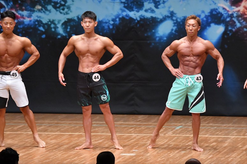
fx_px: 1852
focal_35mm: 270
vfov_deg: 5.1
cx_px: 124
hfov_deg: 7.6
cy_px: 82
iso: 8000
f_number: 5.6
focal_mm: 180
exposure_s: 1/400
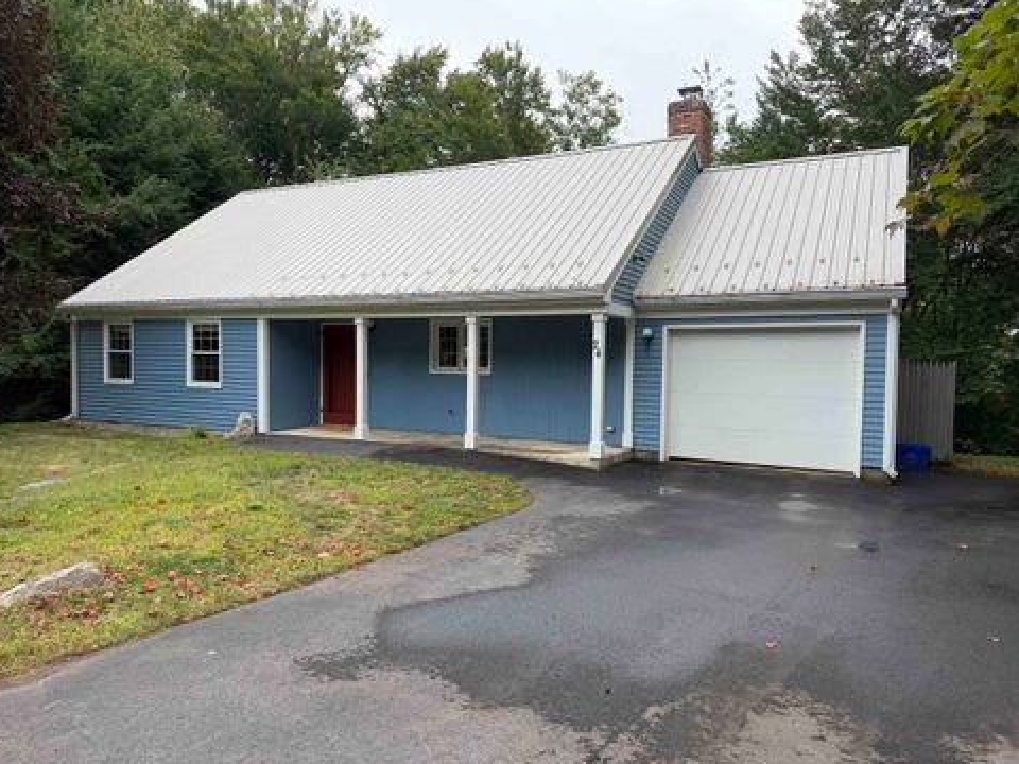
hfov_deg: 69.4
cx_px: 499
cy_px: 383
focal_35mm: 25
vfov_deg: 54.9
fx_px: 736
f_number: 1.78
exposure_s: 1/1174
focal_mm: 6.76
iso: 100
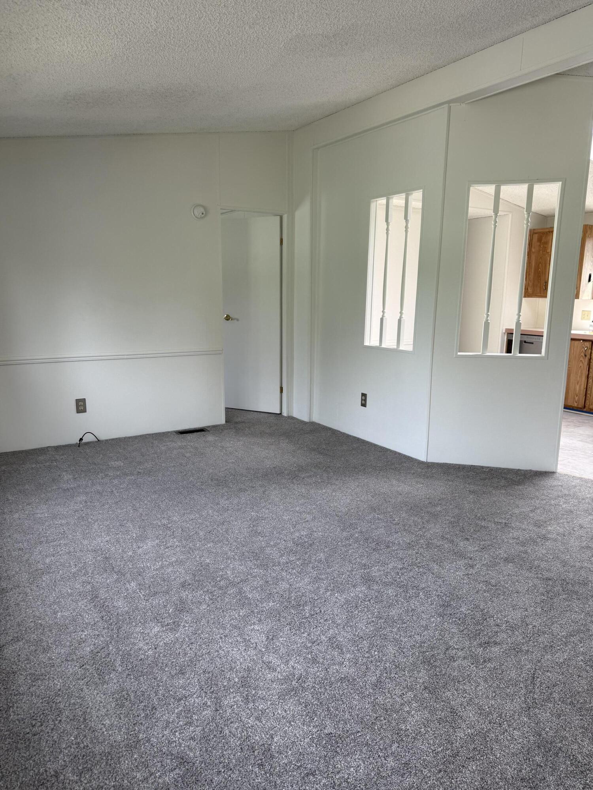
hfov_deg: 56.8
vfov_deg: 71.6
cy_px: 395
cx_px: 296
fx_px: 548
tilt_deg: -9.7
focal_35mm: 24
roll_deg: -2.4
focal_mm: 6.76
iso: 64
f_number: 1.78
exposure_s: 1/203
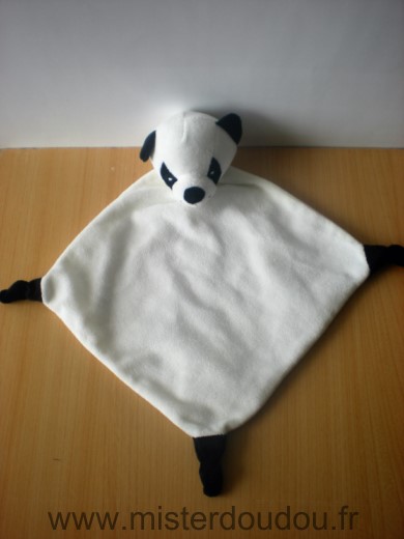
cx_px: 202
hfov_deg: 37.7
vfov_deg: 49.0
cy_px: 270
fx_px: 591
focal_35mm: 38
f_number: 3.1
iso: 64
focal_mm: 6.3
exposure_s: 1/106
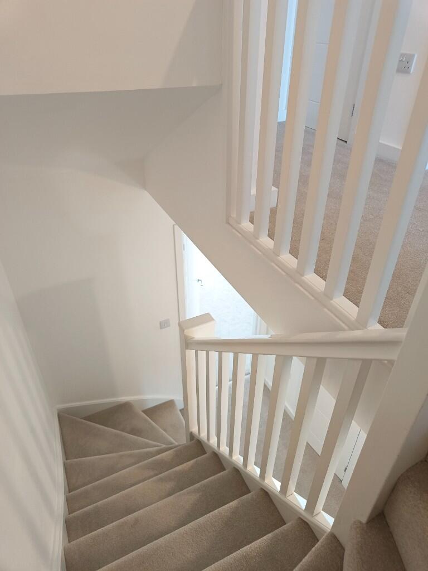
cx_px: 214
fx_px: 379
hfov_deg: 58.9
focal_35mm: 23
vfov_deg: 73.9
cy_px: 286
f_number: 1.88
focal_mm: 5.59
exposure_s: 1/50
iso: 1206
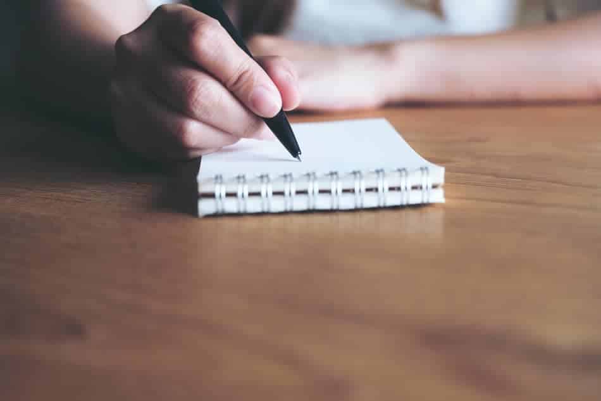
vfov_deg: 27.0
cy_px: 200
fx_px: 835
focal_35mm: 50
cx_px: 300
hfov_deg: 39.6
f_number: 2.8
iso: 200
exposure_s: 1/180
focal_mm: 33.2
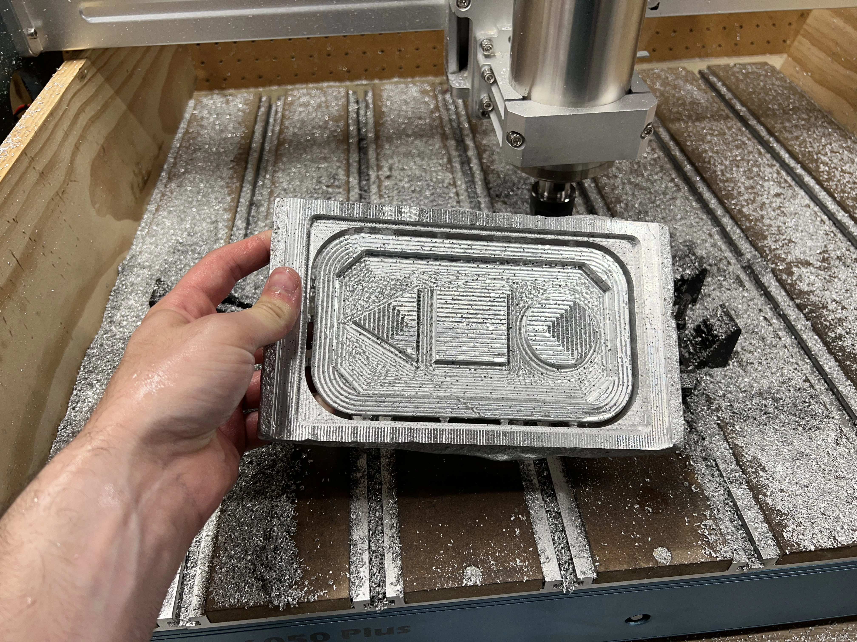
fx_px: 644
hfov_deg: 67.3
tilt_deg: -43.6
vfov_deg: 53.1
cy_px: 321
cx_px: 428
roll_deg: +1.9
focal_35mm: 26
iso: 50
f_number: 1.5
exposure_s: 1/120
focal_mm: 5.7
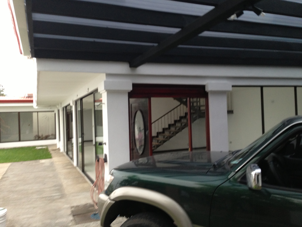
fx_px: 288
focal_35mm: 33
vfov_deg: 42.9
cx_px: 151
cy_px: 114
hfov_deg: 55.4
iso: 160
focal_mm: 4.13
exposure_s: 1/20
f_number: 2.4
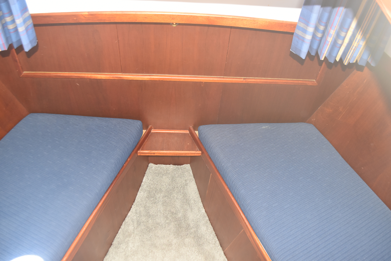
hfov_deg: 57.2
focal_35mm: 33
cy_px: 130
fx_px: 359
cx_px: 196
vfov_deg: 40.0
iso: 800
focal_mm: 22
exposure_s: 1/80
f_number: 4.5
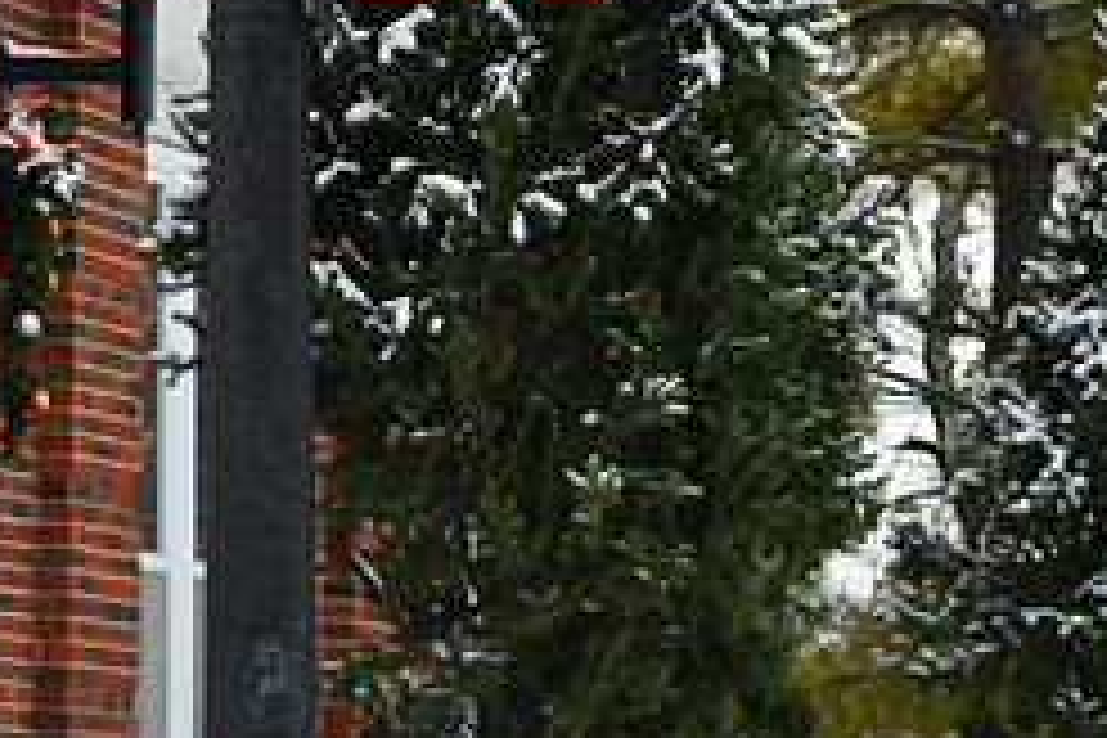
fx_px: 12607
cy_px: 227
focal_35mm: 410
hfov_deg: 5.0
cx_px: 742
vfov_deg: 3.4
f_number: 5.6
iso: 100
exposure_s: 1/160
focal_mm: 116
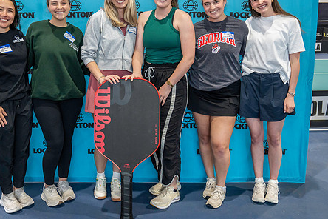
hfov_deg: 46.3
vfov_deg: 31.8
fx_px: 383
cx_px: 149
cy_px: 84
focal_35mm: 42
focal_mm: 30
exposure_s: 1/200
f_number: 4
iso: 3200
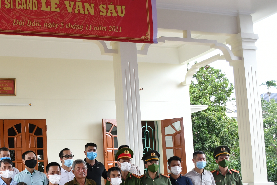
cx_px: 39
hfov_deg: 34.1
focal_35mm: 56
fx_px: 431
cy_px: 128
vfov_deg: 24.0
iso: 250
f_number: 4
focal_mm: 18
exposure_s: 1/200
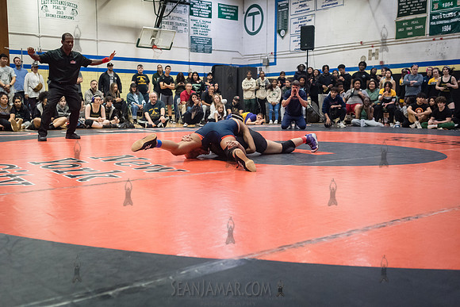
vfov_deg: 35.7
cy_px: 154
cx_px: 230
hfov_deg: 51.5
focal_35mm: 37
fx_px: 476
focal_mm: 35
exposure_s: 1/400
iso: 6400
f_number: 3.5
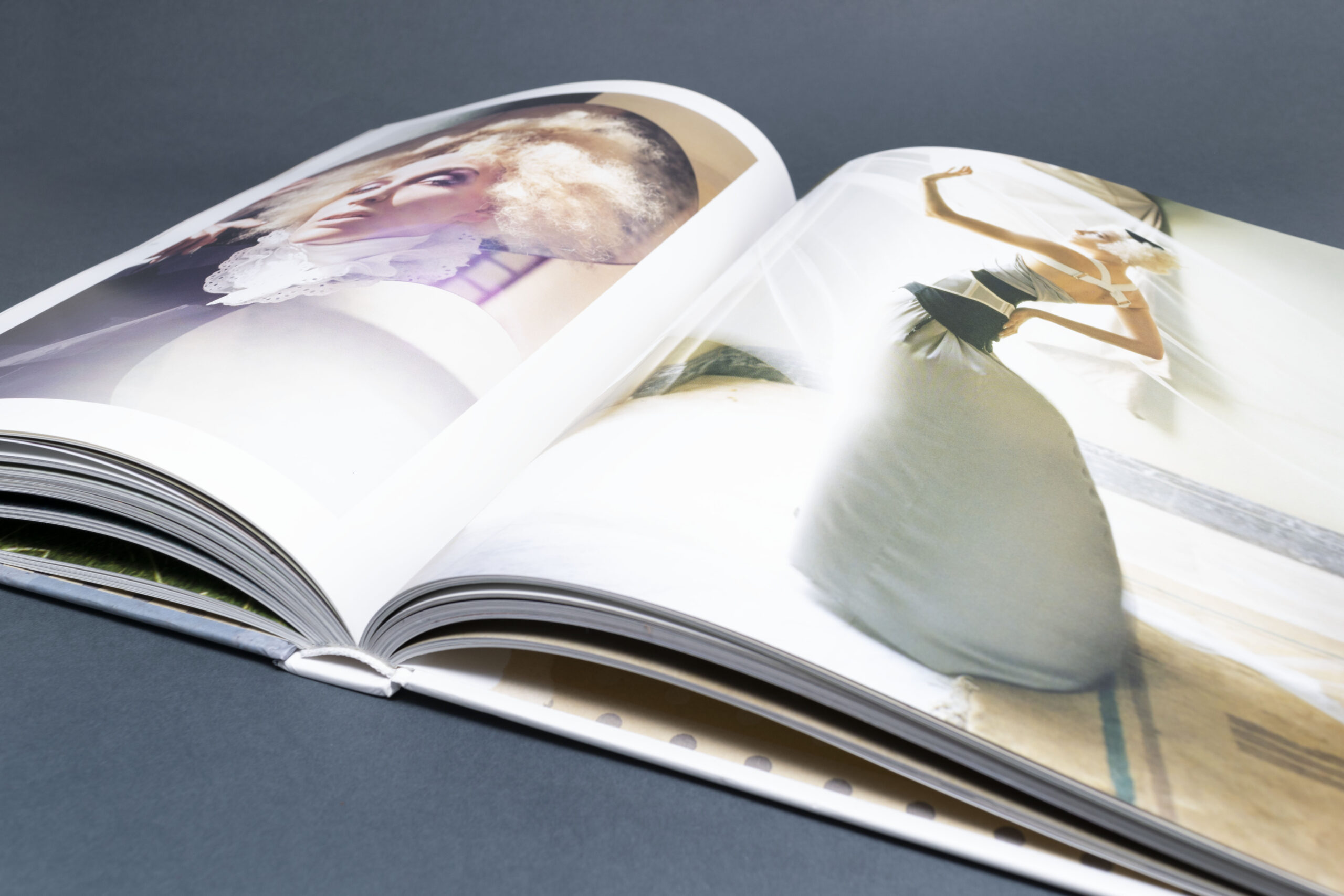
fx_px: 1344
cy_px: 448
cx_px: 672
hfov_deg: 53.1
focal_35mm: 36
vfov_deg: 36.9
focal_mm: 24
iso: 200
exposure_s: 1/125
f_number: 8
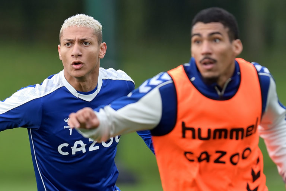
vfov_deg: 3.4
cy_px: 96
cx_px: 143
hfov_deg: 5.2
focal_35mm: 400
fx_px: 3178
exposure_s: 1/2000
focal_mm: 400
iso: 800
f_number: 3.5
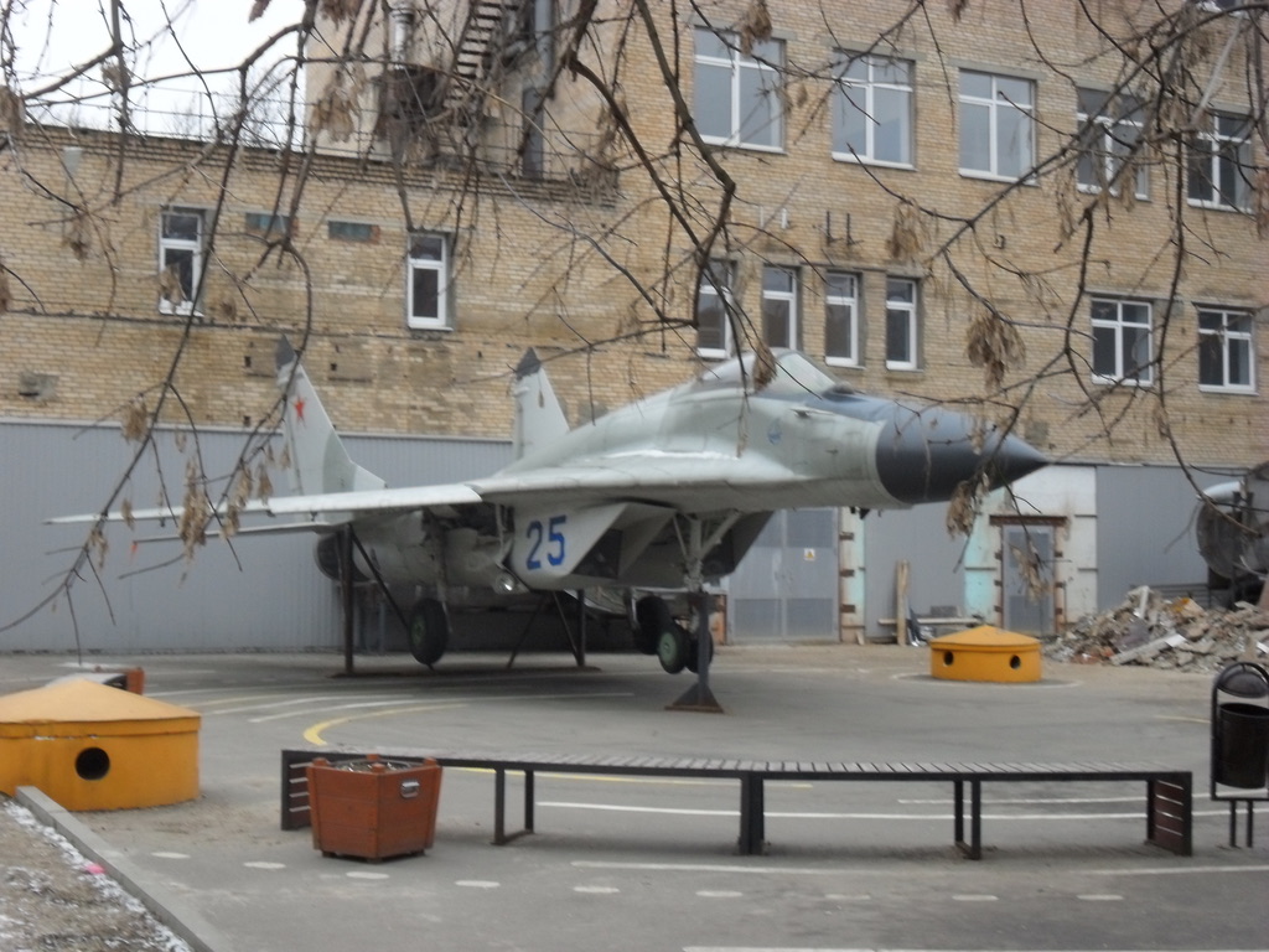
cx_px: 634
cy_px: 476
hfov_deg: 36.8
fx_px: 1906
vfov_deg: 28.0
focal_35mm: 52
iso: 160
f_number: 5
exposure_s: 1/60
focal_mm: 9.3
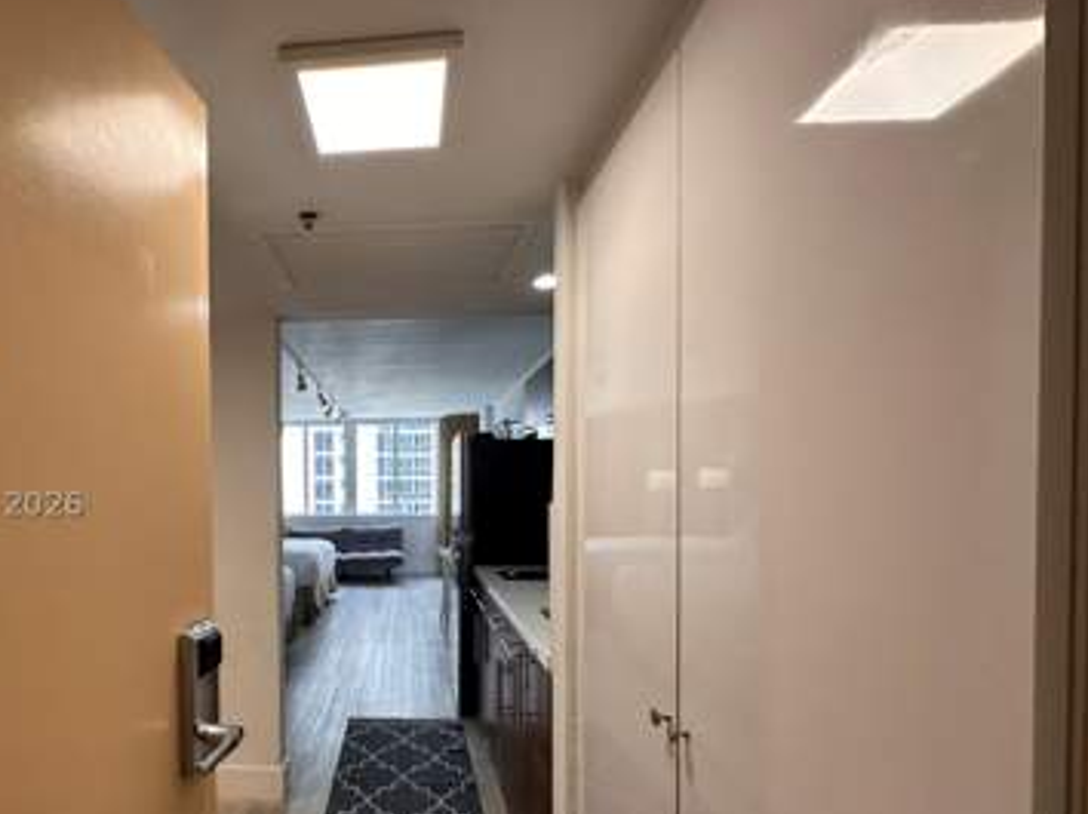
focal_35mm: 19
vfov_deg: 67.7
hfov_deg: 81.9
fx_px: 597
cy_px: 504
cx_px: 366
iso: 160
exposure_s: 1/120
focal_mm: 2.22
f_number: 2.2
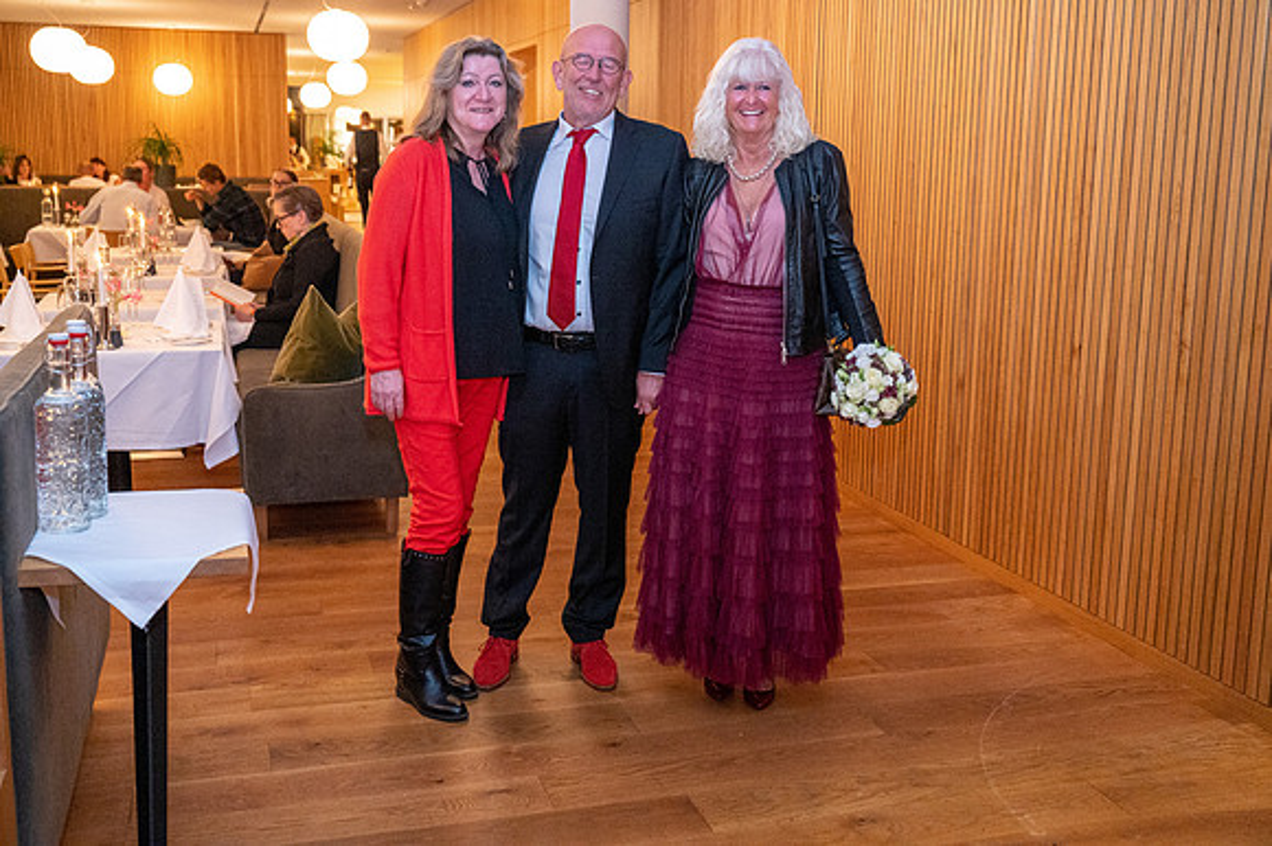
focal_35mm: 38
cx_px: 636
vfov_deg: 35.0
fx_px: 1342
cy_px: 423
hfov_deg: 50.7
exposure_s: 1/60
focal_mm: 38
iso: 6400
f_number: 4
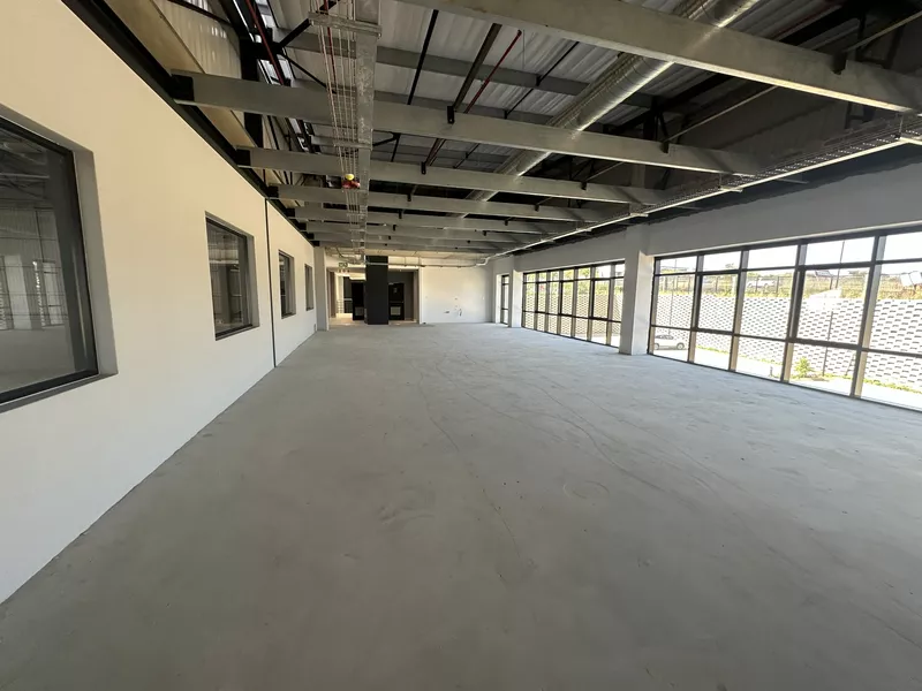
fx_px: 373
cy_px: 346
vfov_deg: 85.7
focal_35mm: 14
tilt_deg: -8.0
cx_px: 461
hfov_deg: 102.1
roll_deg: -0.5
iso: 160
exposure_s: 1/99
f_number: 2.2
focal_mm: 2.22
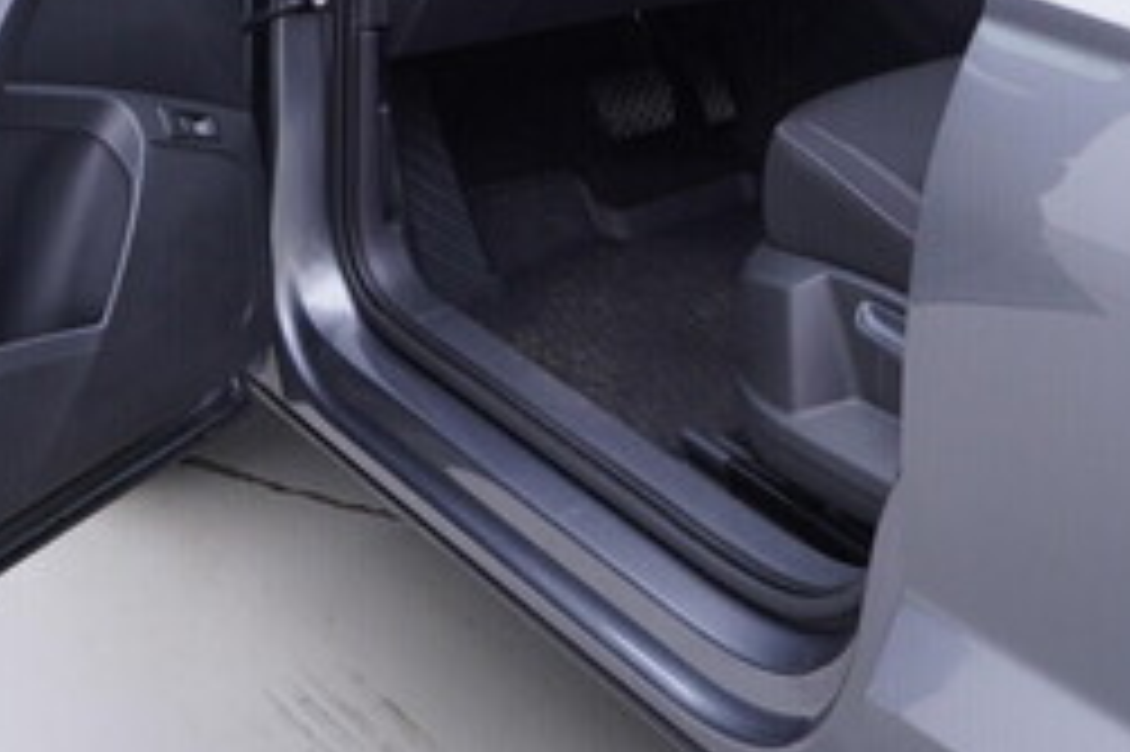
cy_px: -70
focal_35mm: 79
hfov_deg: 25.6
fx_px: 2478
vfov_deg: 16.7
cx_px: 414
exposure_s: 1/40
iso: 125
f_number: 2.8
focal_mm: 24
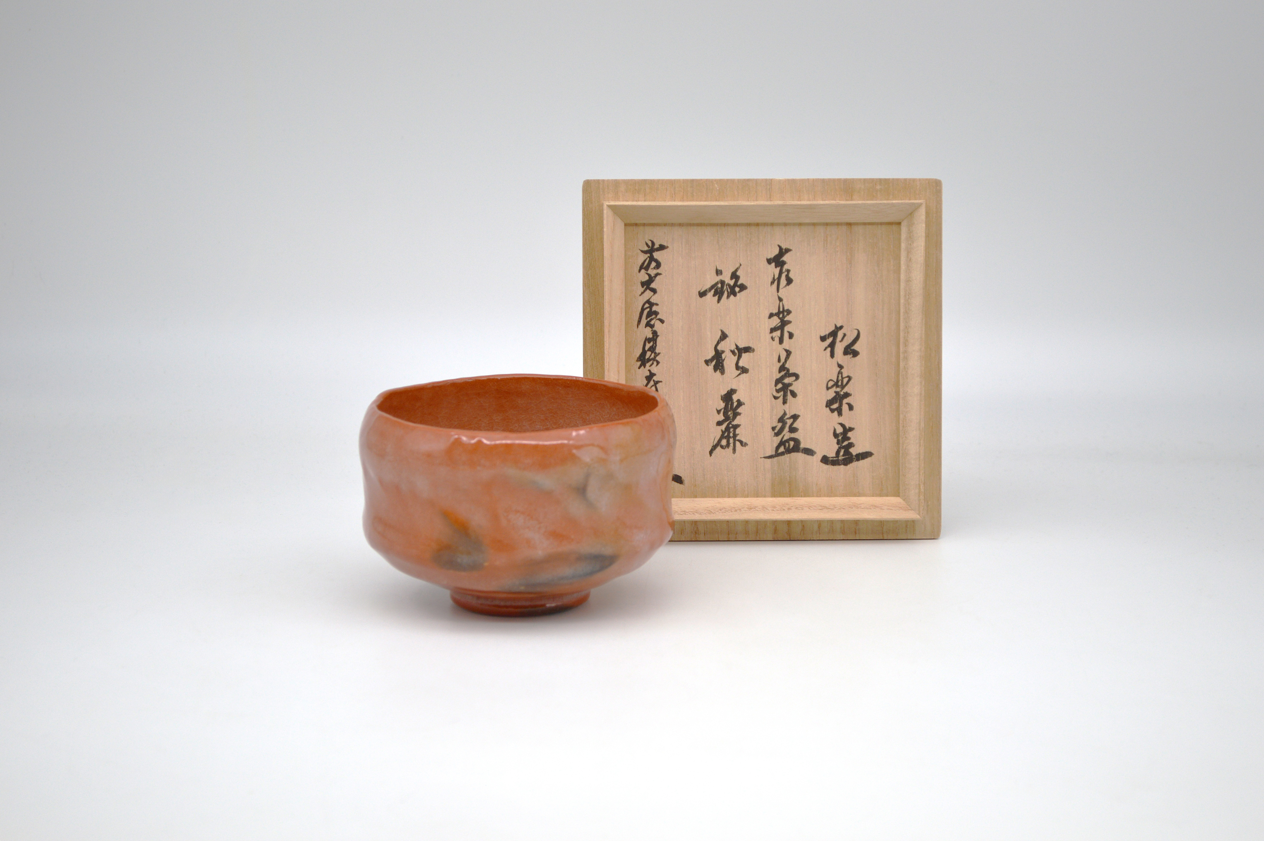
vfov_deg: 16.6
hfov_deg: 24.8
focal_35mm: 82
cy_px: 420
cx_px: 632
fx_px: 2877
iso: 100
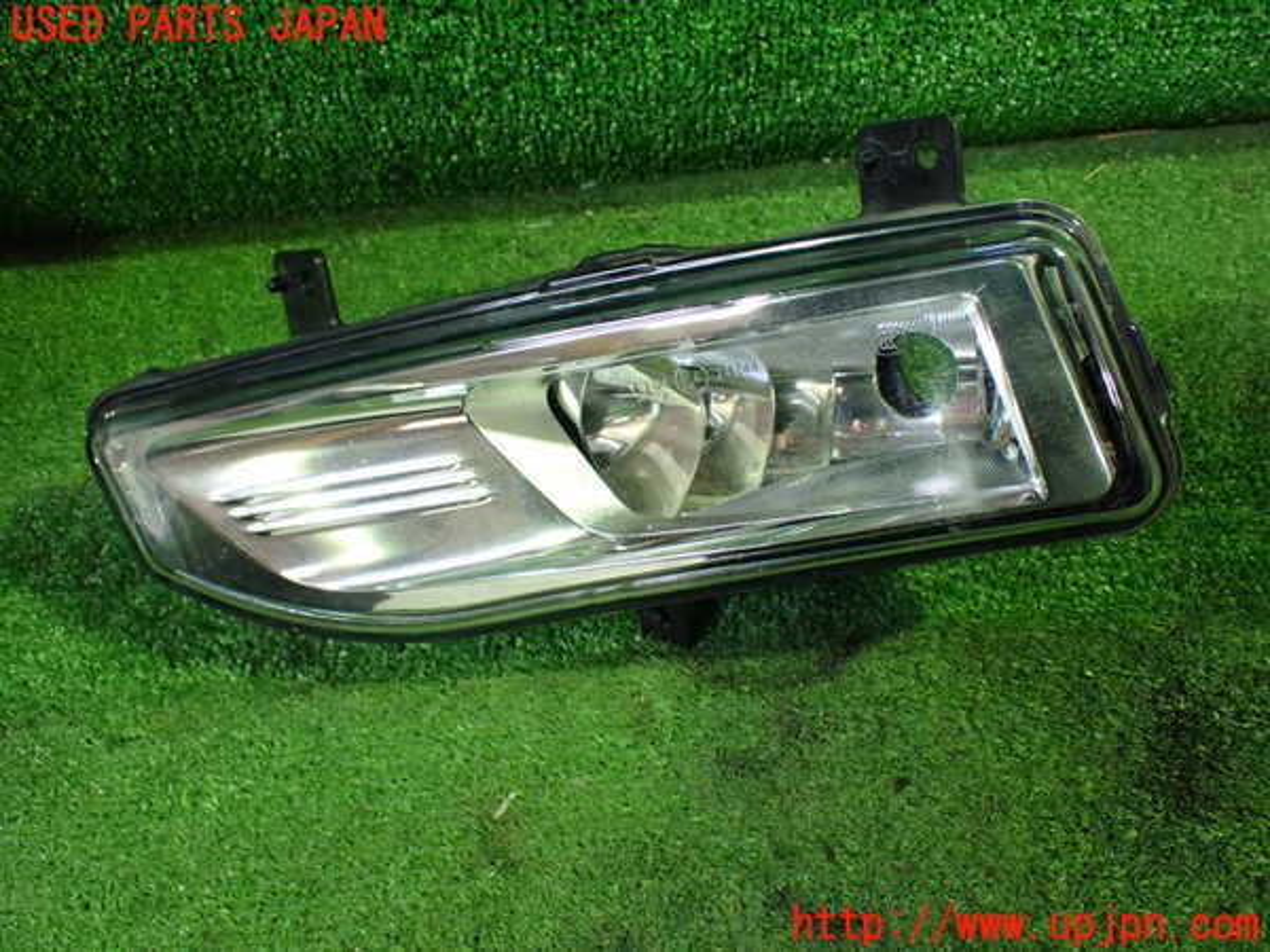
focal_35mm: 32
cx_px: 635
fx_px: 1174
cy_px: 476
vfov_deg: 44.2
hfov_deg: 56.8
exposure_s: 1/60
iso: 800
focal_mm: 5.79
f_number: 2.4
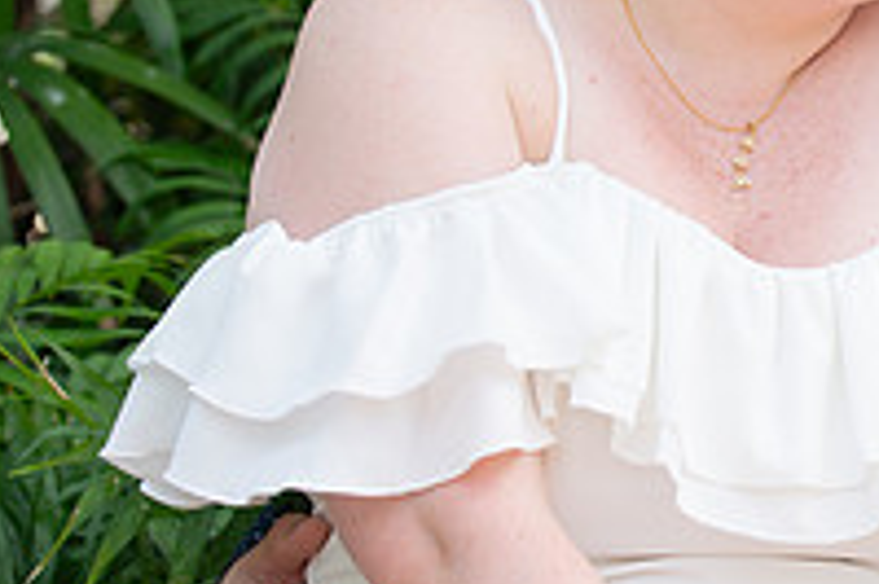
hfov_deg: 10.0
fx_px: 4952
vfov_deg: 6.8
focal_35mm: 203
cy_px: 160
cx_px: 1006
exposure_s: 1/250
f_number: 4.5
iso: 500
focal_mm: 70
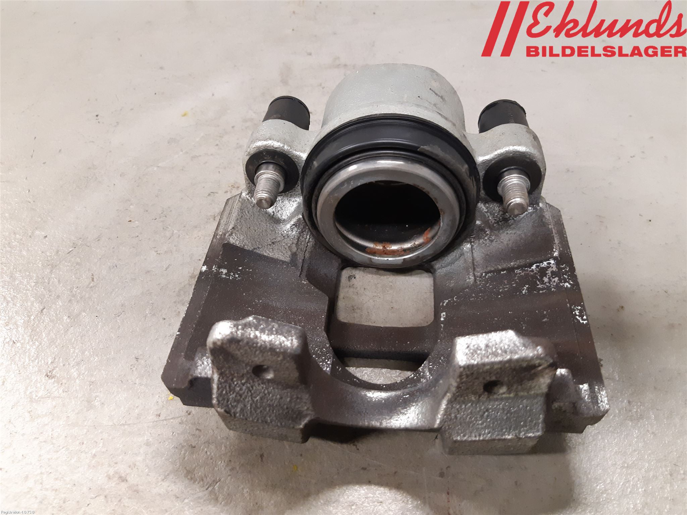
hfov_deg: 67.3
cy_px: 258
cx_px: 344
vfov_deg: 53.1
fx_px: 516
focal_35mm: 26
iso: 320
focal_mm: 3.93
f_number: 1.7
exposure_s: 1/50
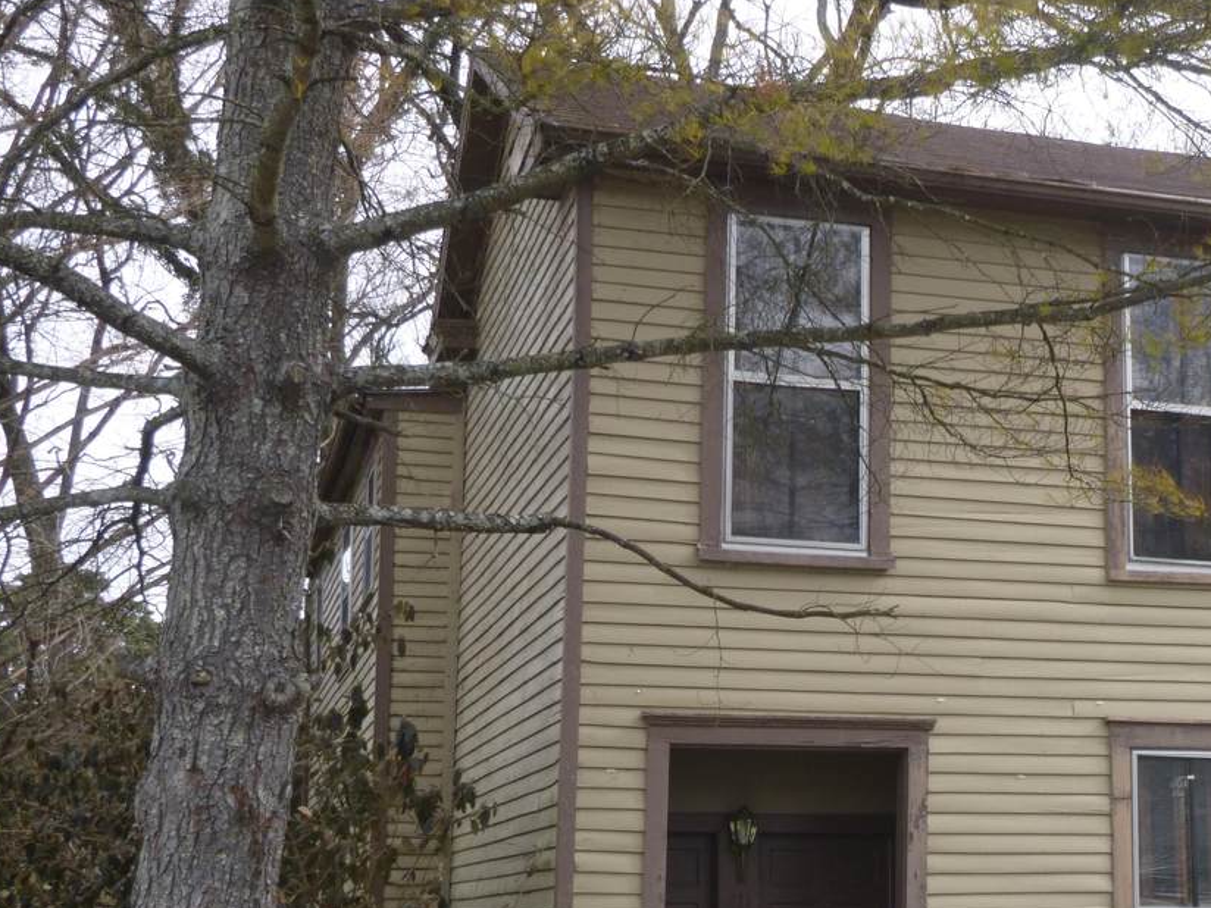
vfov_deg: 24.6
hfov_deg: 32.1
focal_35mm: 59
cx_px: 896
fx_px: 2064
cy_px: 645
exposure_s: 1/160
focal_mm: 6.8
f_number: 4.5
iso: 100
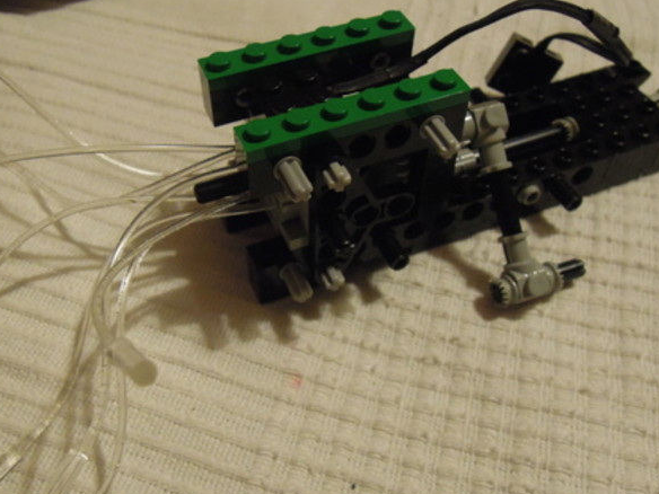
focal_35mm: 37
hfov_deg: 49.9
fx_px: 704
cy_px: 249
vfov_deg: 38.7
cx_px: 276
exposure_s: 1/25
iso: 800
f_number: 2.8
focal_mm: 4.3
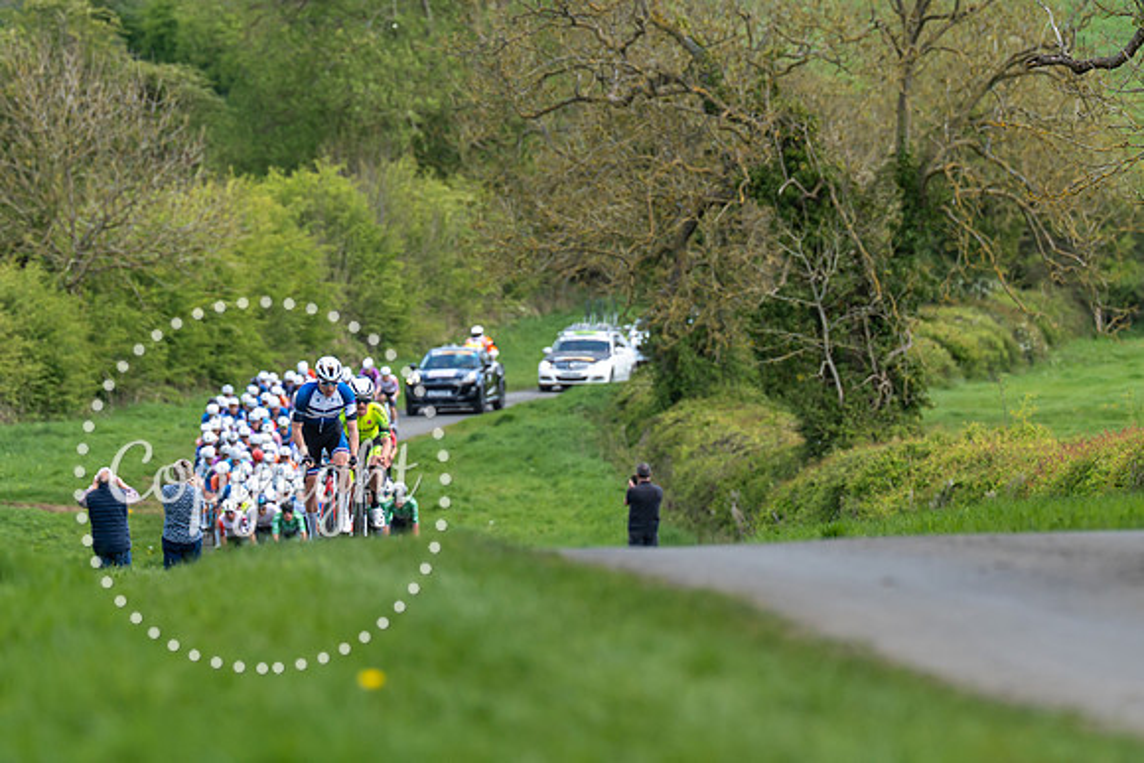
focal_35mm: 357
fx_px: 11336
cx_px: 497
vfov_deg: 3.9
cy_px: 226
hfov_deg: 5.8
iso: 200
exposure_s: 1/1000
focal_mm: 200
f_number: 3.5
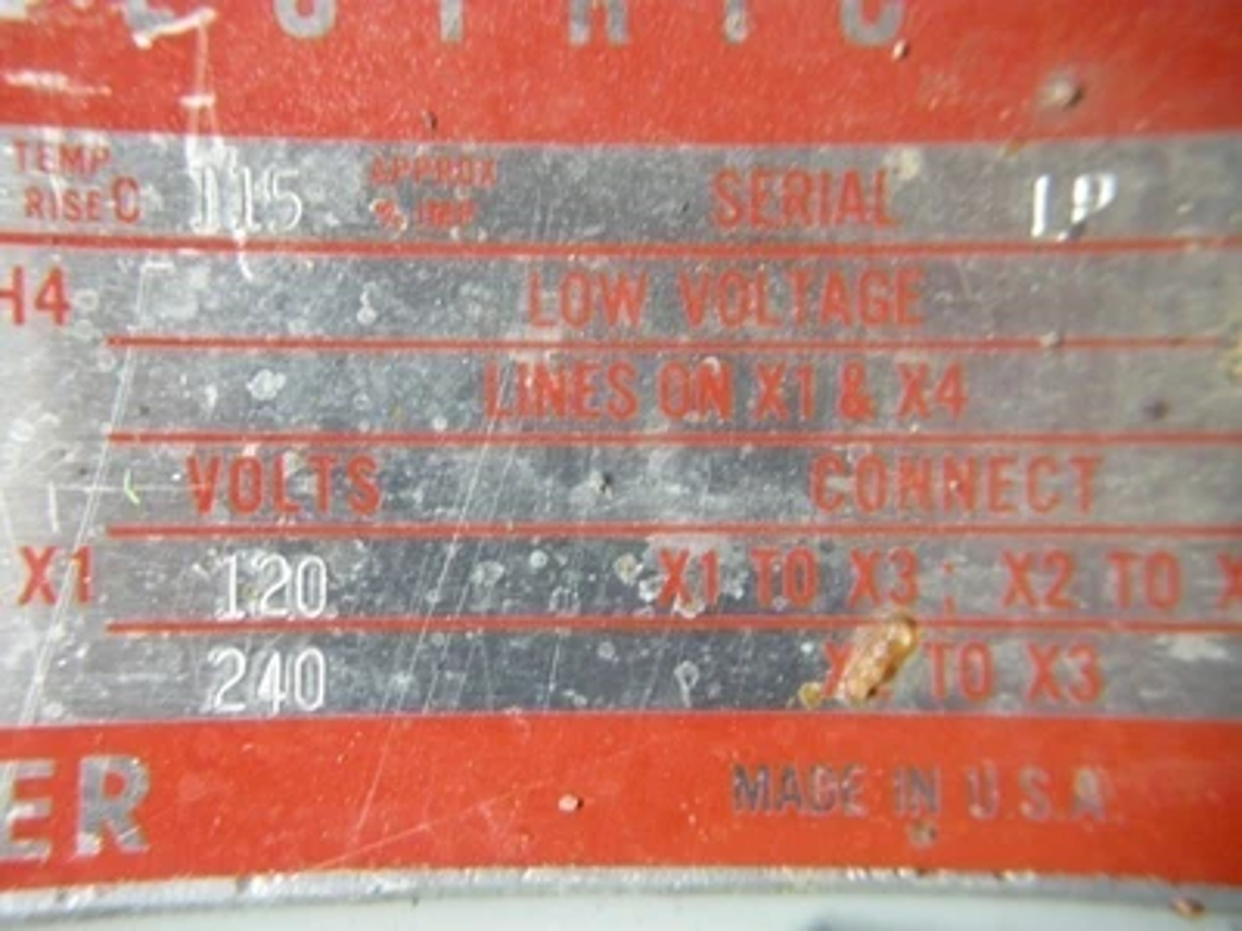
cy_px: 466
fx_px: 1256
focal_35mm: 35
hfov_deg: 52.6
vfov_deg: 40.7
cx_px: 621
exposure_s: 1/18.7
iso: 400
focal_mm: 7.5
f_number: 2.7
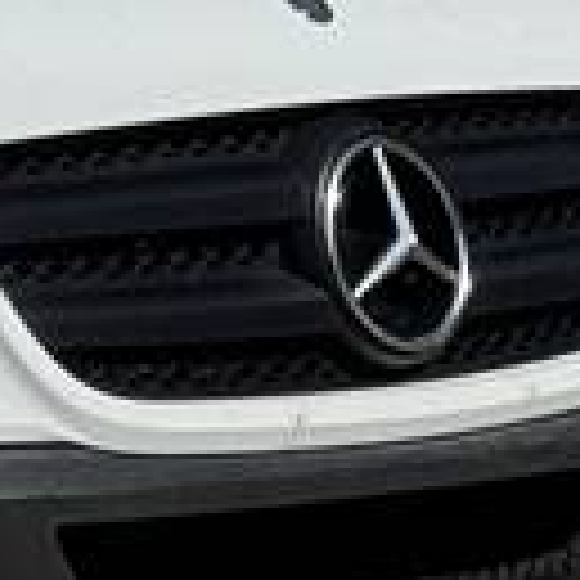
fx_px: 7507
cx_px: -1376
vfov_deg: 4.4
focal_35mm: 396
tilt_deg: -1.2
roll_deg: -0.6
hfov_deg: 4.2
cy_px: -373
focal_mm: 6.76
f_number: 1.78
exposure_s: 1/10526
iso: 80
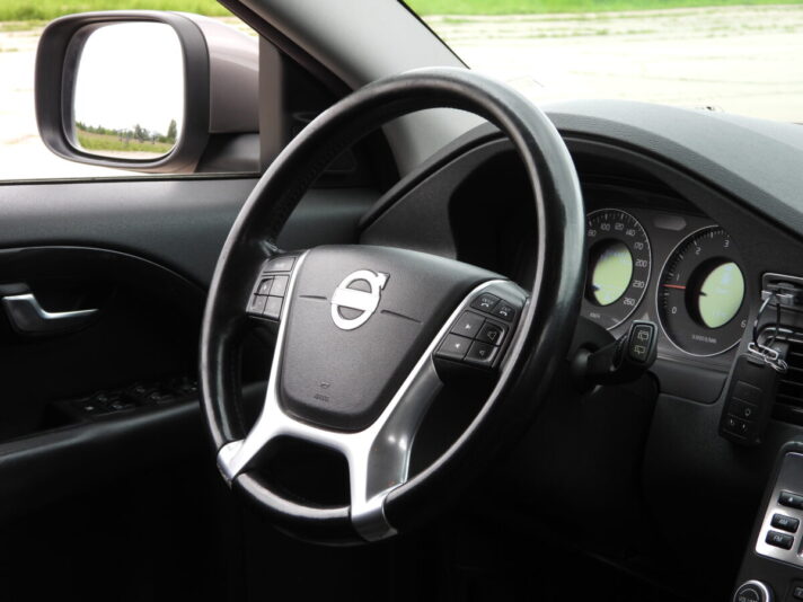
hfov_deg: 24.4
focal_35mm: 80
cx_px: 402
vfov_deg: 18.4
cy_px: 301
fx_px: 1856
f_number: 3.5
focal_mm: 14.4
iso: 100
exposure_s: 1/60
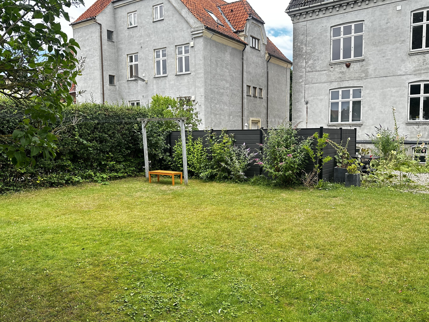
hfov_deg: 65.1
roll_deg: +0.4
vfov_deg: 51.3
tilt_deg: -4.8
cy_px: 164
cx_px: 239
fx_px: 335
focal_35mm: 27
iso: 80
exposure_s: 1/543
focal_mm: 6.86
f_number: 1.78
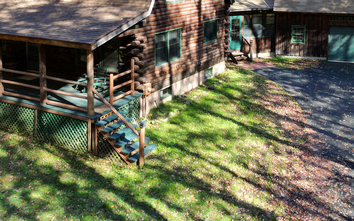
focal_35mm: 44
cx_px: 202
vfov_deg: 27.7
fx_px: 424
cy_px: 8
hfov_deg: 45.1
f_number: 1.7
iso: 100
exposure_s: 1/400
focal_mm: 6.72
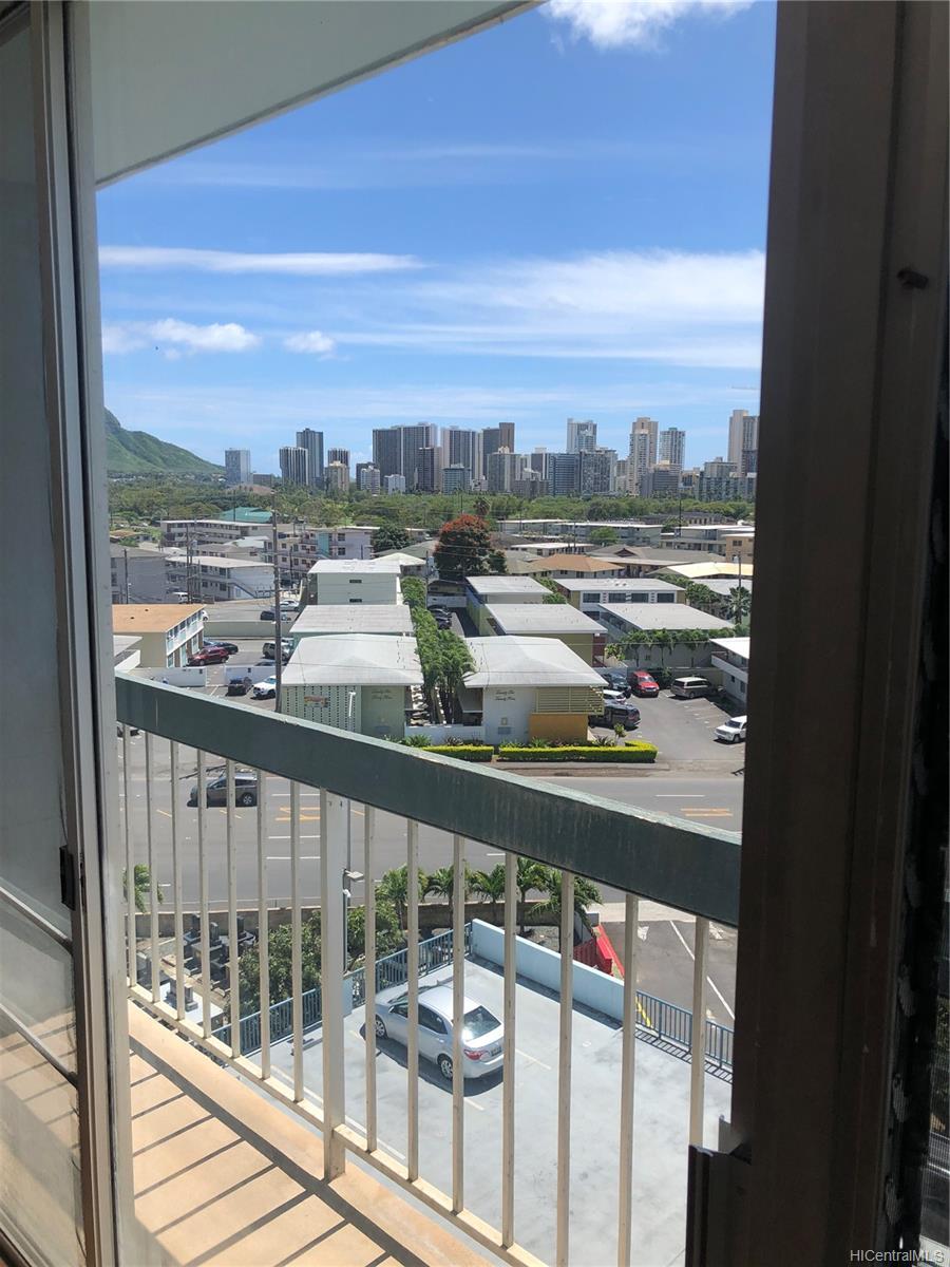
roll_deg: -0.2
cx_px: 475
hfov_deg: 49.7
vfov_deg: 63.4
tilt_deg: -8.7
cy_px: 634
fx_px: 1025
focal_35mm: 28
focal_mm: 4
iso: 20
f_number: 1.8
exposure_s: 1/2315
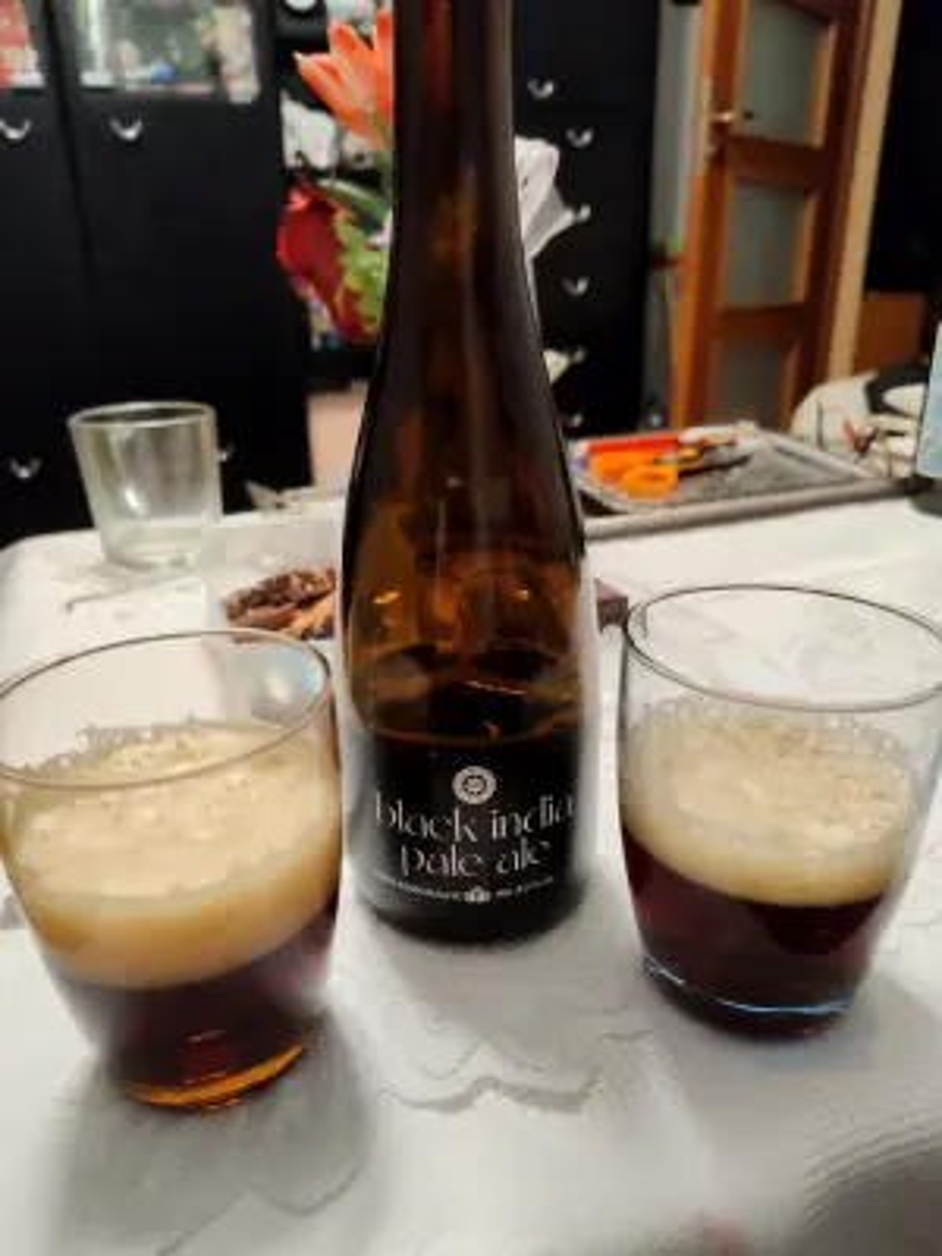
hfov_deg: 58.9
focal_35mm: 23
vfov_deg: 73.9
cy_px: 628
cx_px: 471
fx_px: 835
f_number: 1.88
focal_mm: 5.56
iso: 1657
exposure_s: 1/50
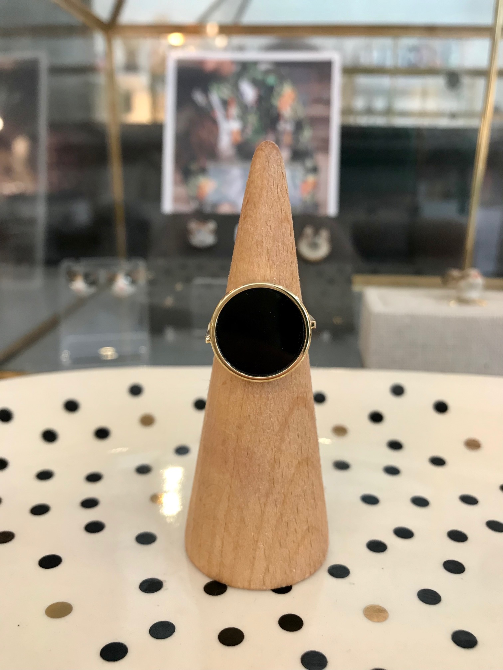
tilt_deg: -16.8
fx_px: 542
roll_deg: -1.9
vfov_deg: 63.4
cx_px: 252
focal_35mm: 28
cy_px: 335
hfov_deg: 49.7
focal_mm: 3.99
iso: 40
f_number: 1.8
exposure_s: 1/20
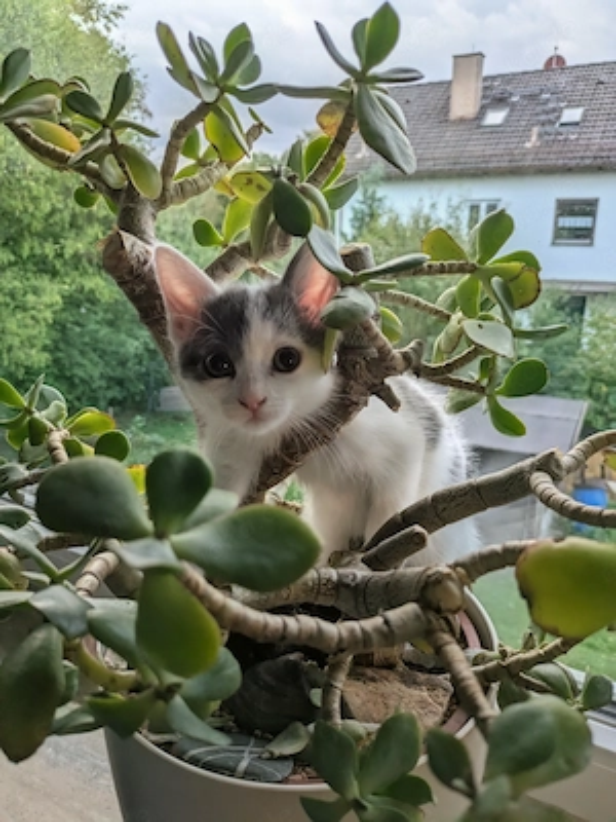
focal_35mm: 25
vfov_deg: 69.4
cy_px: 411
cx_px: 308
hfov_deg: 54.9
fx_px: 593
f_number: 1.89
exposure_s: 1/100
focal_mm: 5.43
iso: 81
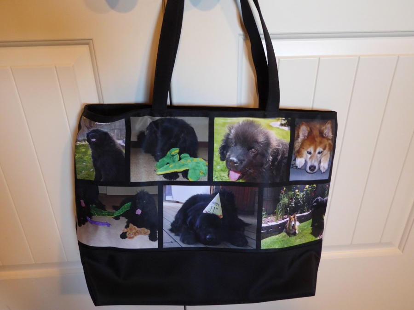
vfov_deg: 48.2
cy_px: 155
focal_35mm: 29
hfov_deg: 61.7
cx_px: 207
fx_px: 347
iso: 400
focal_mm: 5
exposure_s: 1/15
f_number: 3.5
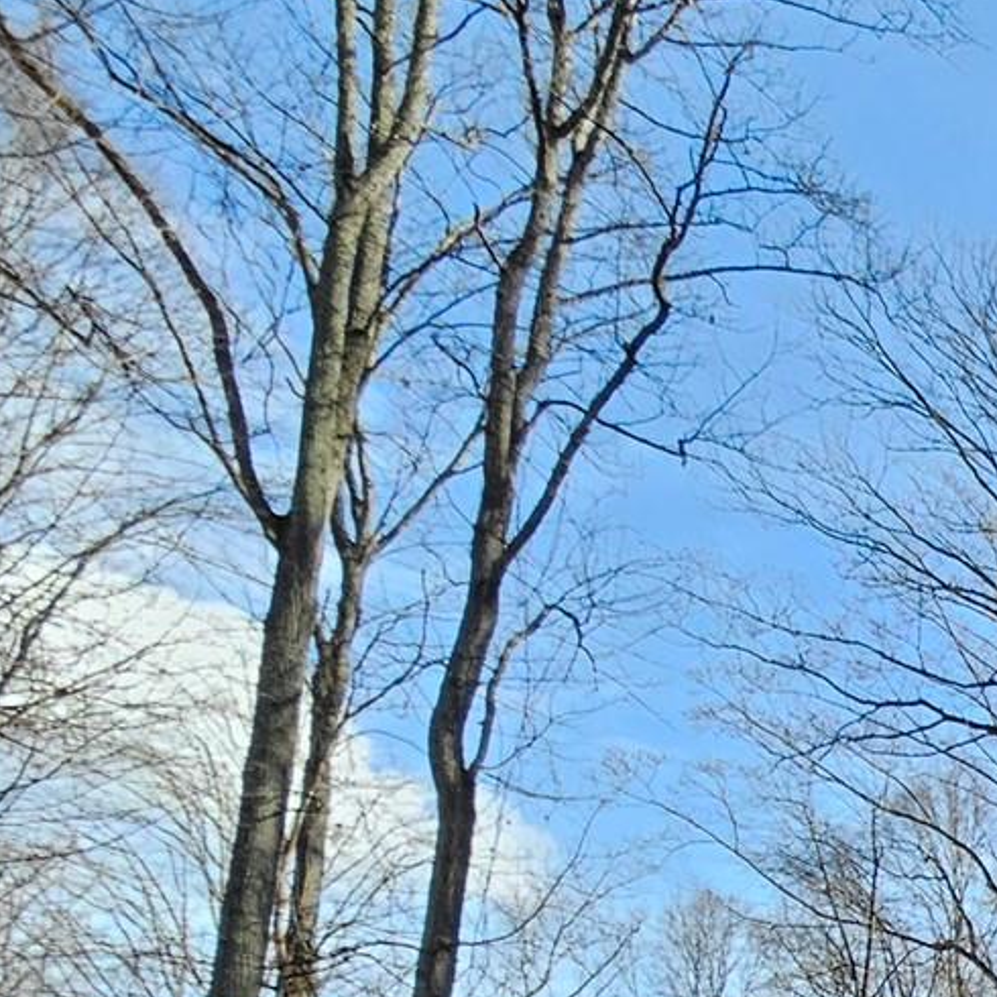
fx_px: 1564
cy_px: 1410
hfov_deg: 18.6
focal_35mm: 48
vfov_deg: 27.2
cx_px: 2063
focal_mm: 2.2
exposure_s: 1/586
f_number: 2.2
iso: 50
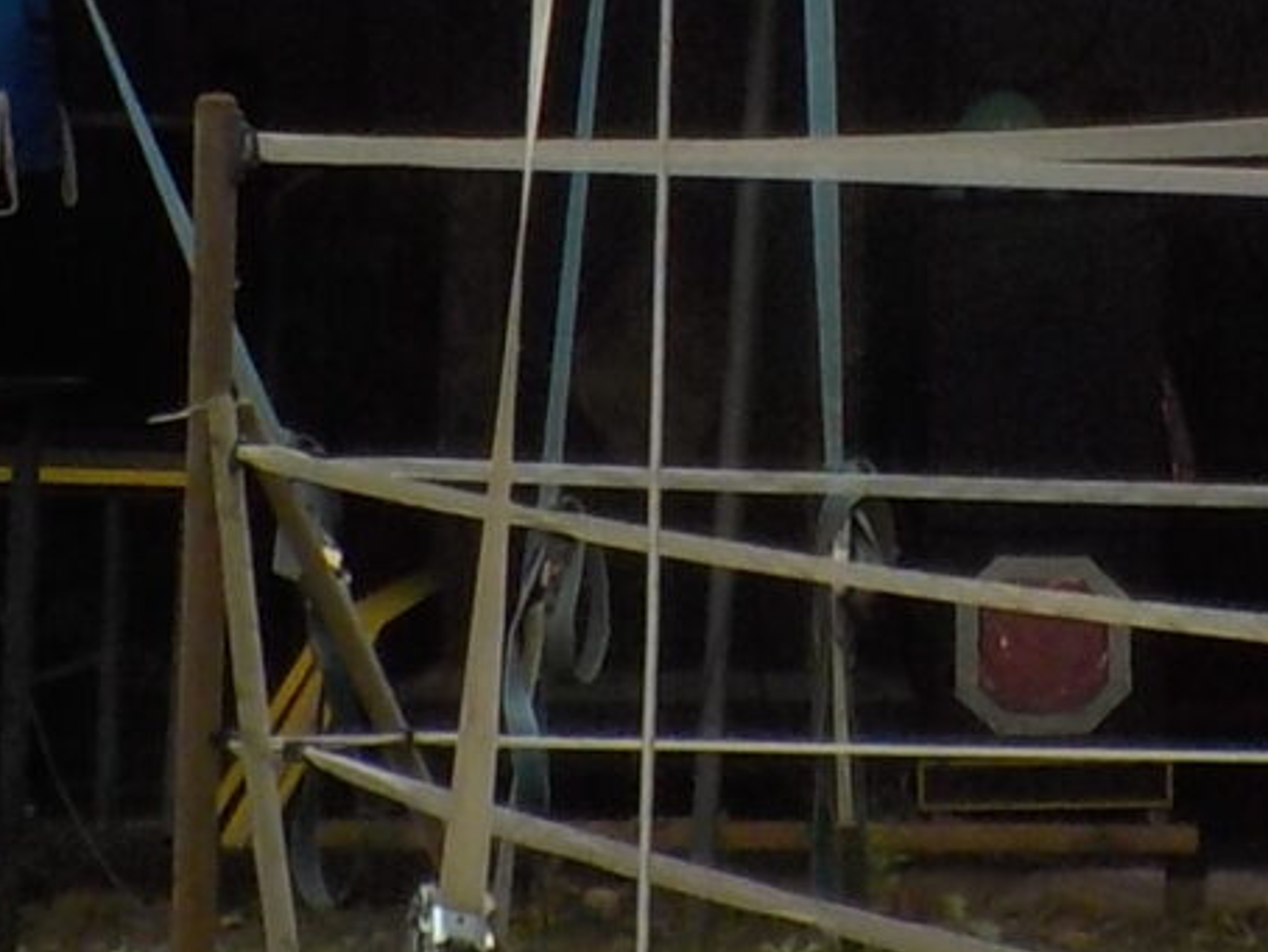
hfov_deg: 11.6
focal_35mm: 169
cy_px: -765
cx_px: 1173
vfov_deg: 8.5
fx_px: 6194
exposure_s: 1/640
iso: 125
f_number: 3.3
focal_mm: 4.1
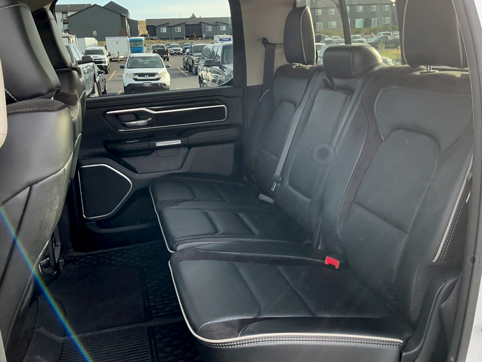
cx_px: 241
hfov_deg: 60.0
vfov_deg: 46.8
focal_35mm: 30
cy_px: 181
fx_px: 418
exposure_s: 1/120
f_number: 1.8
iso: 64
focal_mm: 3
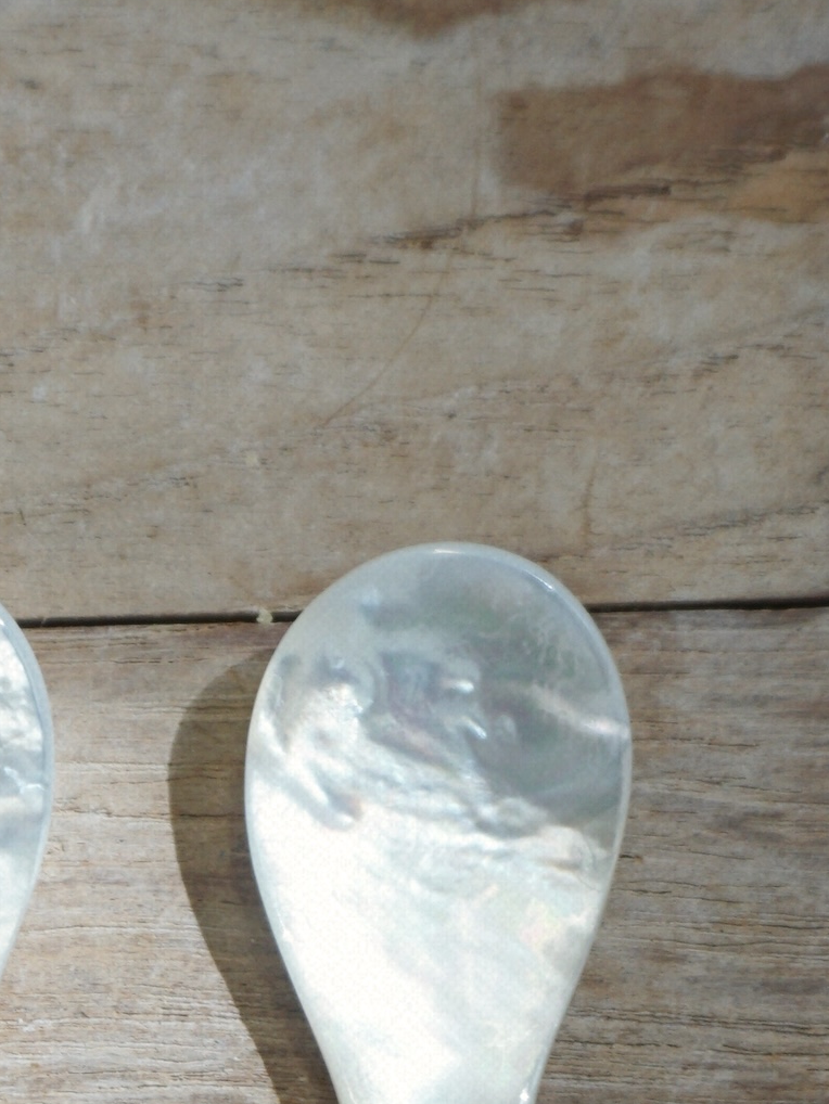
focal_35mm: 119
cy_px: 1519
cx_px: -166
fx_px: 3798
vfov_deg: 15.6
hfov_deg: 12.2
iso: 100
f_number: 4
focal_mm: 20
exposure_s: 1/60
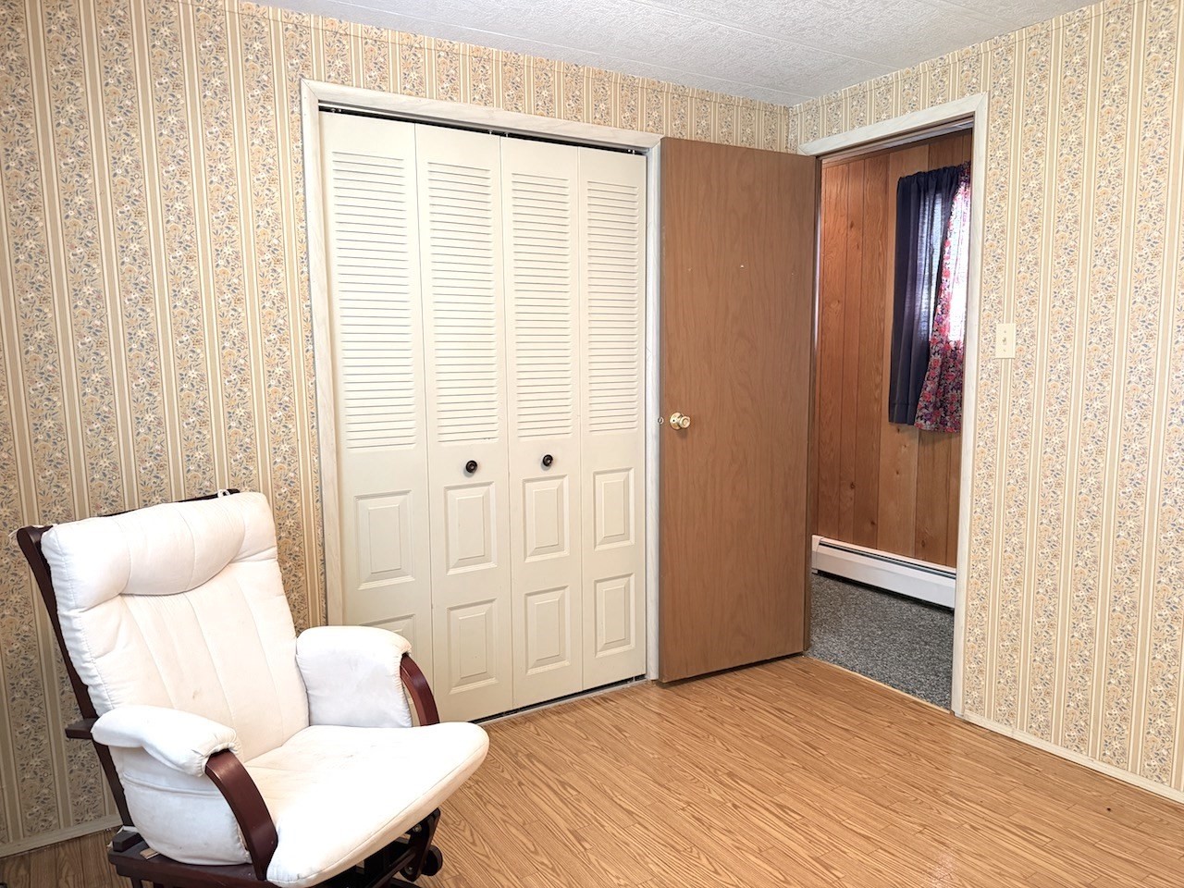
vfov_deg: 56.8
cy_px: 444
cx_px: 592
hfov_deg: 71.6
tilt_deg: -6.6
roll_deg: +1.3
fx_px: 821
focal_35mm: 24
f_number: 1.78
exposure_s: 1/40
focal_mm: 6.76
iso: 800
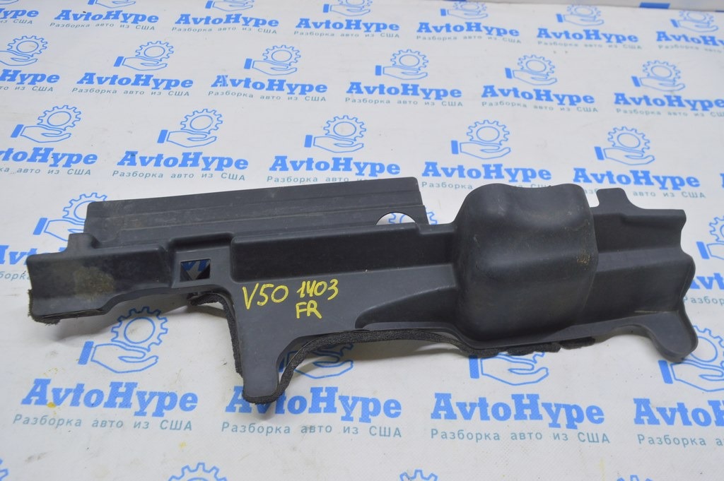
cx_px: 362
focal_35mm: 32
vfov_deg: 41.6
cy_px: 240
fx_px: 633
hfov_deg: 59.5
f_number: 5.6
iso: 400
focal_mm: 21
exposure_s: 1/20
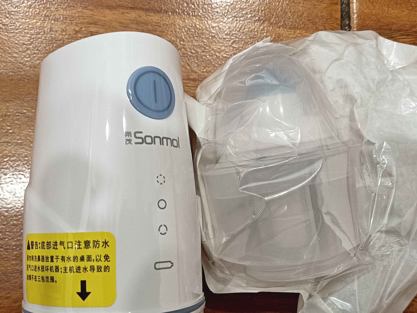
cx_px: 235
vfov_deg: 37.3
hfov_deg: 48.9
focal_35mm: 38
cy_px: 207
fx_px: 458
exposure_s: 1/50
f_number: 1.8
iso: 2226
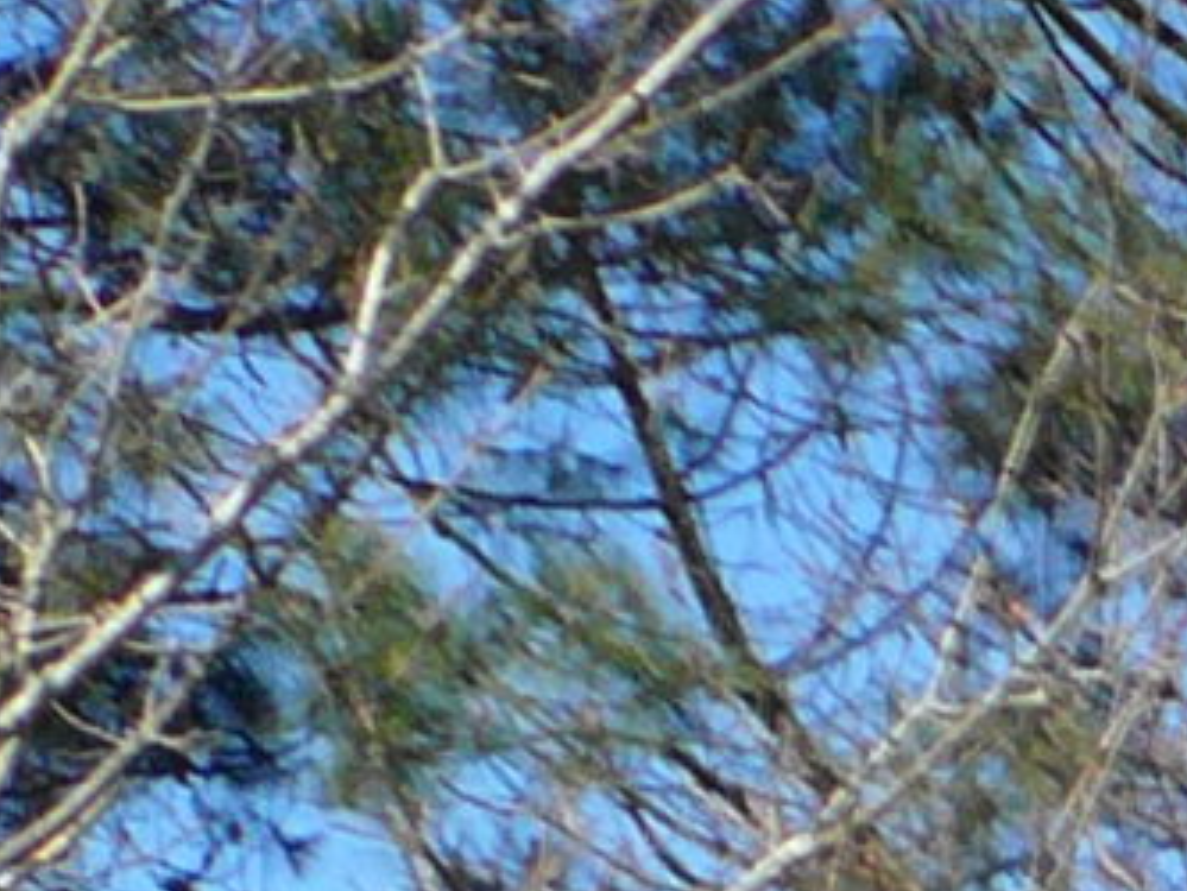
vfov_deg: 6.3
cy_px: 2837
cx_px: 3860
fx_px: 7375
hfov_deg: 7.7
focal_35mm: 215
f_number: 2.8
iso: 100
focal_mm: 4.6
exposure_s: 1/1000
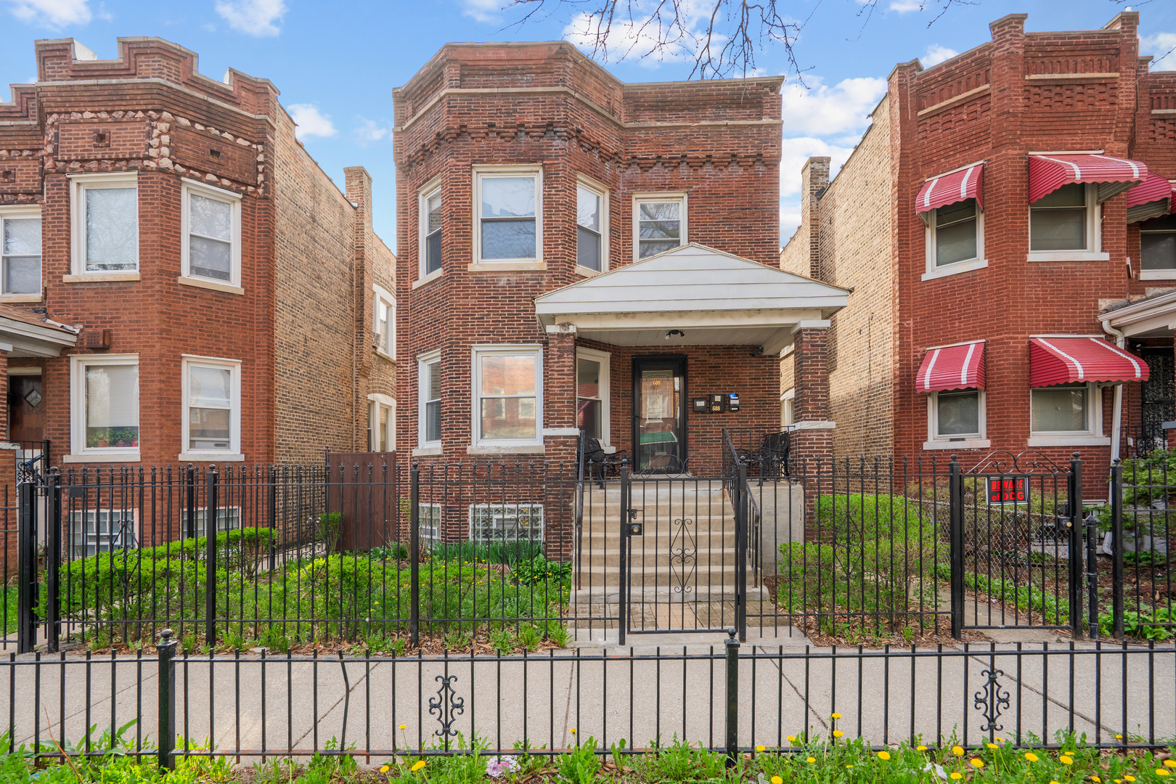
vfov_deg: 73.7
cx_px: 588
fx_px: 523
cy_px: 392
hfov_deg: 96.7
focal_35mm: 16
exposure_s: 1/80
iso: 250
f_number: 9
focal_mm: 16
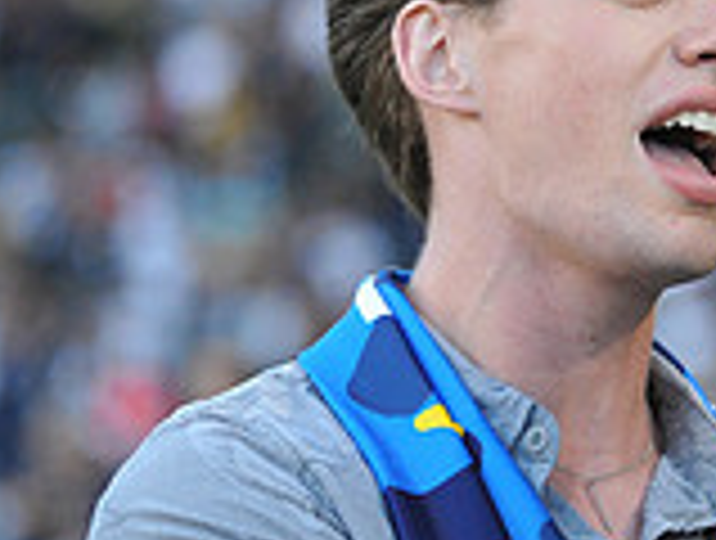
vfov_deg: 4.5
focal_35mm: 332
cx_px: 1036
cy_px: 310
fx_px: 6883
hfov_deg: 5.9
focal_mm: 95
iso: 1600
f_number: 2.8
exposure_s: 1/1000
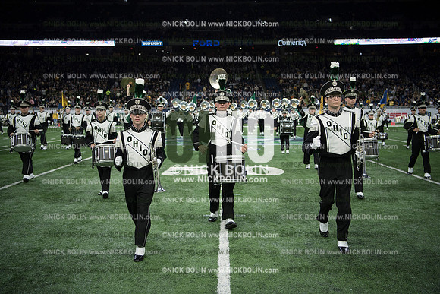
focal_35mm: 40
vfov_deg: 33.4
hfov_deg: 48.4
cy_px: 147
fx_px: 489
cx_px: 220
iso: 1250
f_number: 2.8
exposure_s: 1/1250
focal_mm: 40
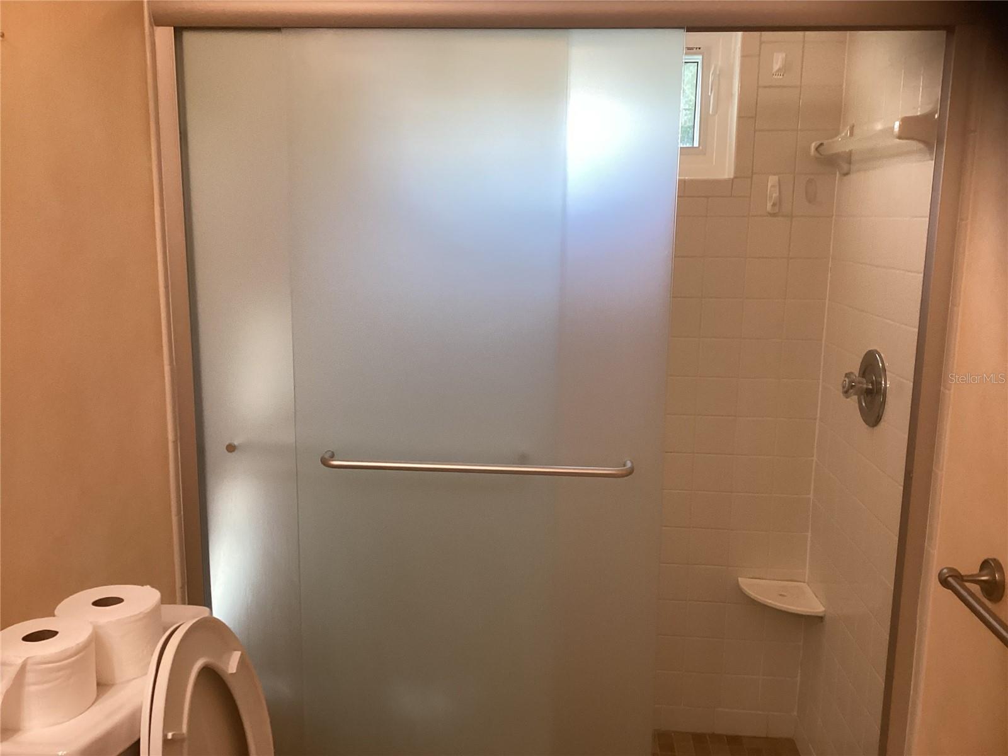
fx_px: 903
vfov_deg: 45.4
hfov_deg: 58.4
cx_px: 504
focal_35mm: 31
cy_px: 378
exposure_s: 1/60
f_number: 2.4
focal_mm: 3.3
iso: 100
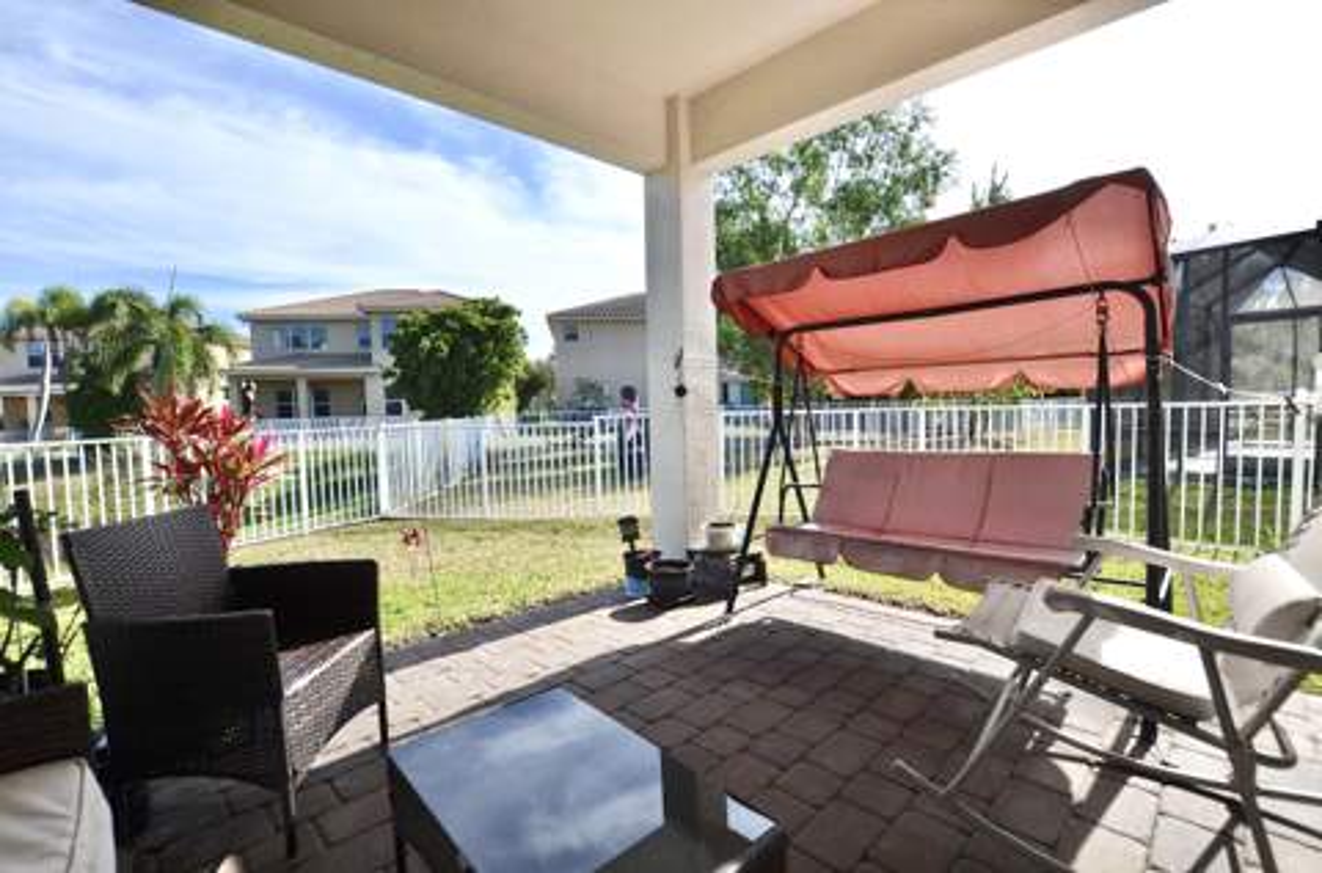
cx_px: 661
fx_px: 549
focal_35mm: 15
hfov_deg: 100.6
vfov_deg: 77.0
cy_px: 436
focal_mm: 10
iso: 100
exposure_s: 1/250
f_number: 8
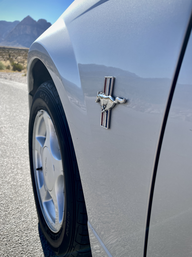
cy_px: 128
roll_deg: -5.1
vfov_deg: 67.3
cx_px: 96
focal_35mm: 26
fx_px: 192
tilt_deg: -19.3
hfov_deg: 53.1
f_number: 1.6
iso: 32
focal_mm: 4.2
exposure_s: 1/2257
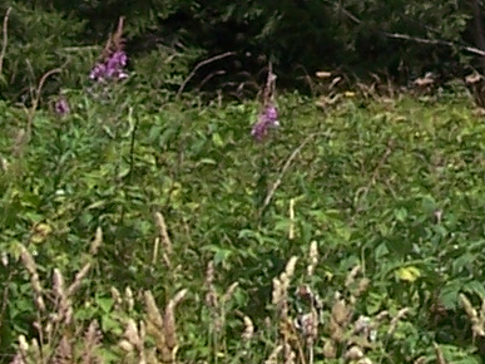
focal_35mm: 253
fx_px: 3544
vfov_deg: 5.8
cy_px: -286
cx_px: 553
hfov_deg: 7.8
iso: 80
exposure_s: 1/750
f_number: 4
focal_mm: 6.3
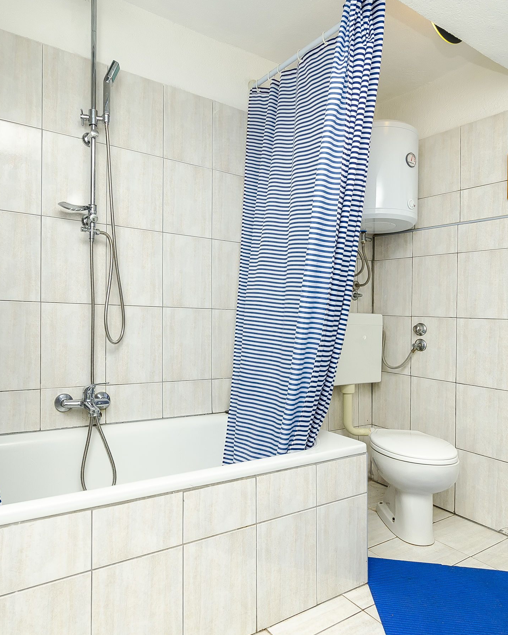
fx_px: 413
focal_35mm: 22
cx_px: 204
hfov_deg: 62.6
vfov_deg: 75.0
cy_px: 326
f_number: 8
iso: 200
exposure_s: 1/200
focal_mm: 10
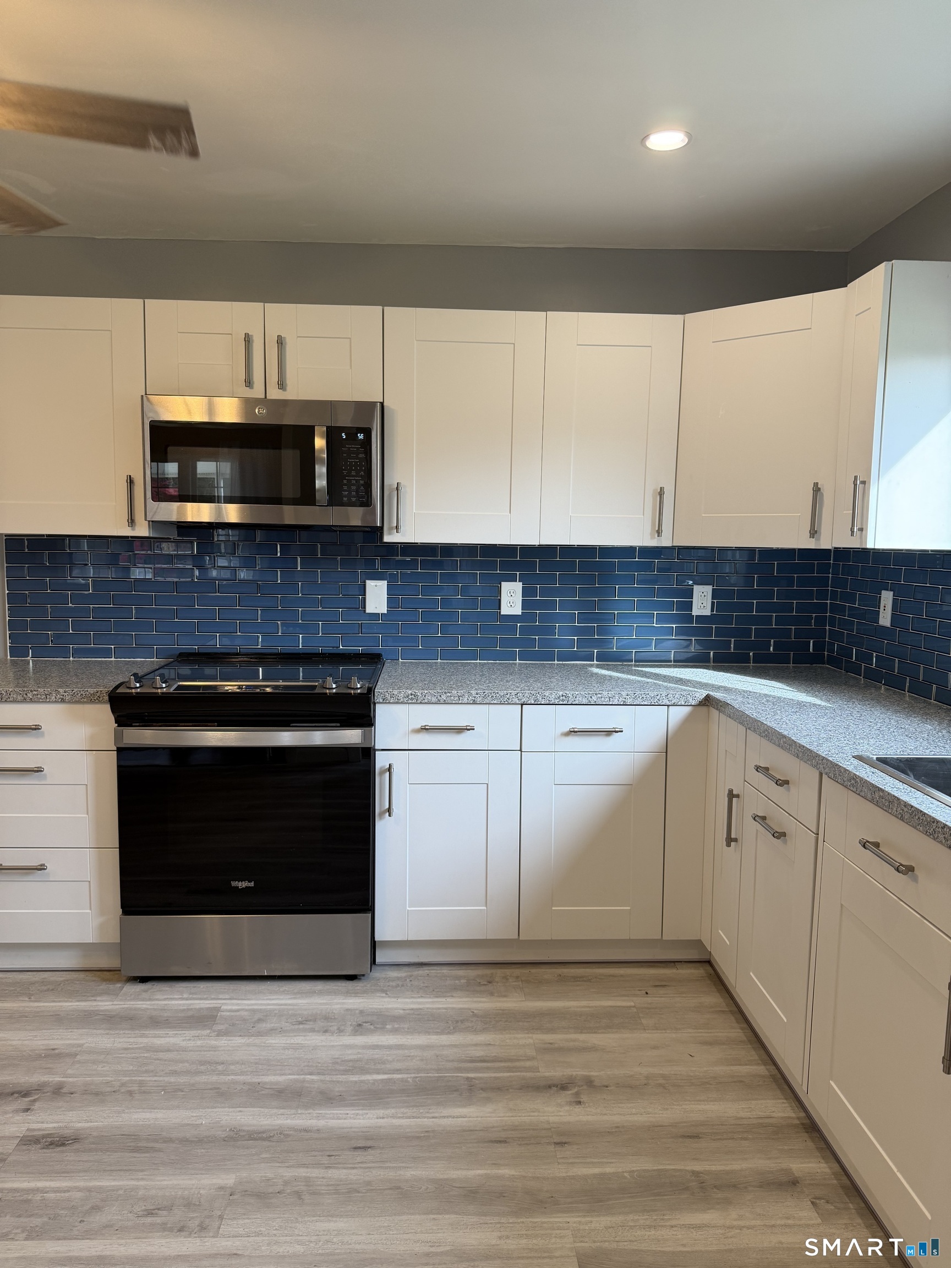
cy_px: 634
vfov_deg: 71.6
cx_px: 476
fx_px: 879
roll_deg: -0.9
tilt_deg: -6.6
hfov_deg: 56.8
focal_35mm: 24
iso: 100
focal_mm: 6.76
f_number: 1.78
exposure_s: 1/120
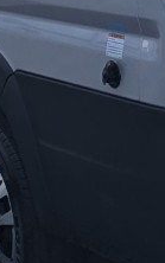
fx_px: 1150
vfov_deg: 12.5
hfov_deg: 8.2
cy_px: -116
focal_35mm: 160
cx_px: 168
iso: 46
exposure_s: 1/6289
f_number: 1.85
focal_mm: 6.81
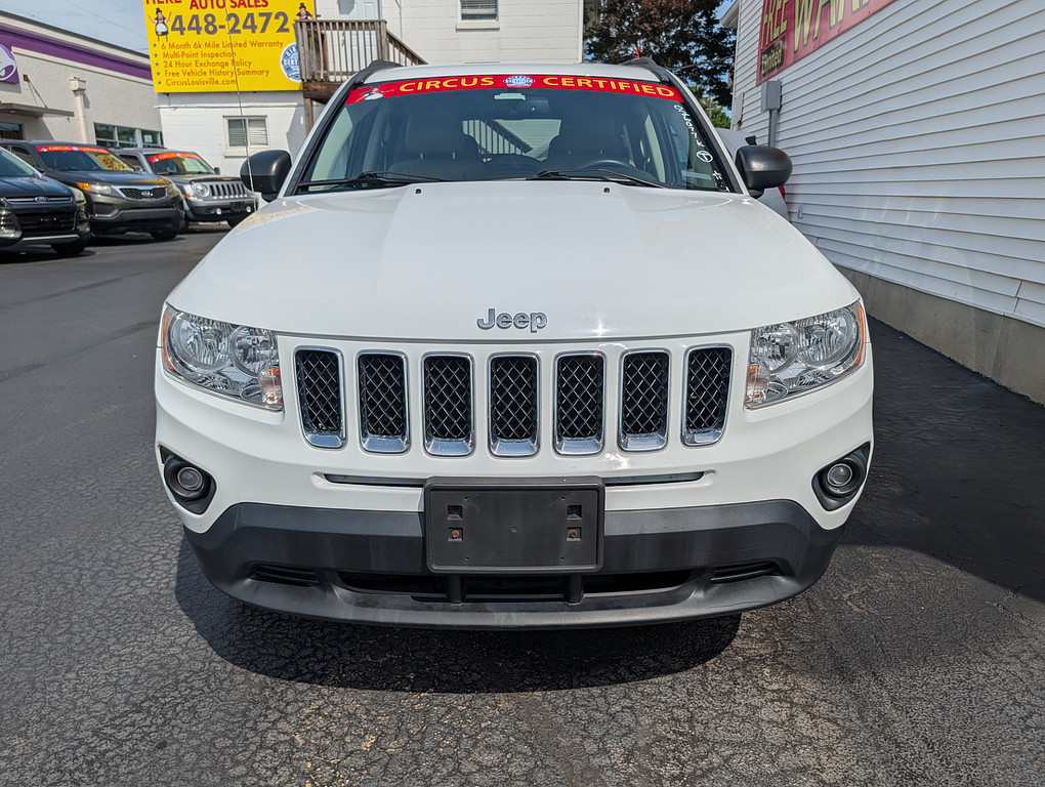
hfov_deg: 71.5
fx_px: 726
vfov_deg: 56.9
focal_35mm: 24
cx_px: 522
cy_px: 394
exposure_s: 1/26316
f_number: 1.68
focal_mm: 6.9
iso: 21
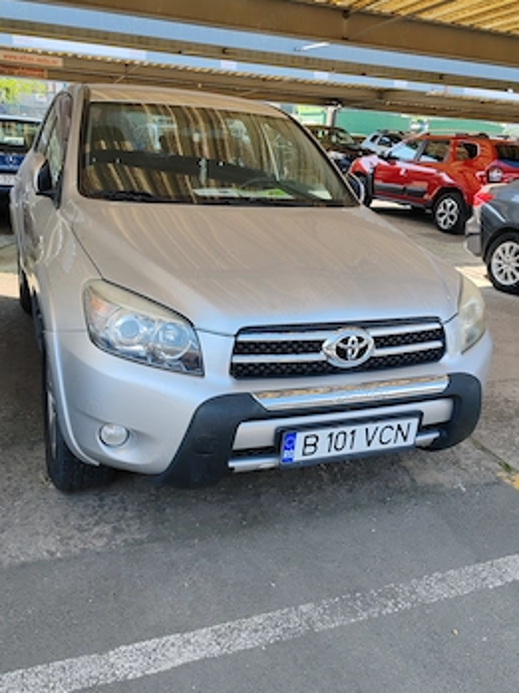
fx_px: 620
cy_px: 327
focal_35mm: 31
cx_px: 247
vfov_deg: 58.3
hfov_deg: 45.4
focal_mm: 6.12
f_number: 1.9
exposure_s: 1/190
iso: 50
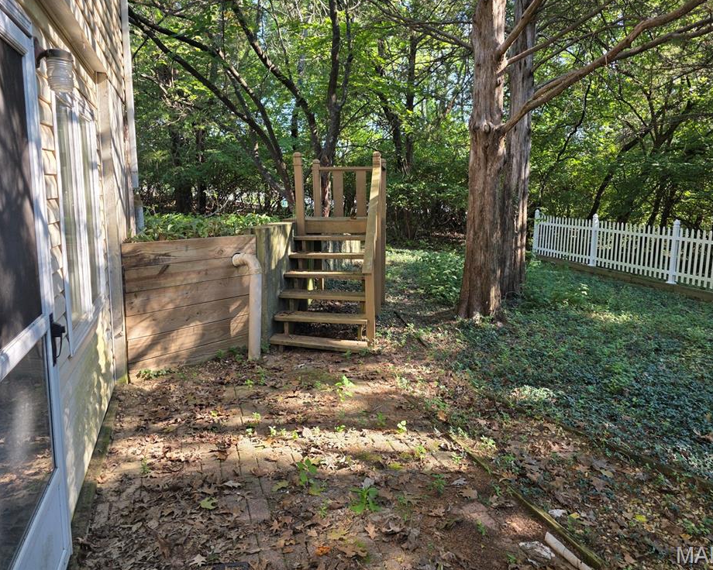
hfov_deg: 68.1
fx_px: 528
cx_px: 357
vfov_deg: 56.8
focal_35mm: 25
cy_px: 274
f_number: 1.7
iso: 40
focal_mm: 6.3
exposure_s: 1/180
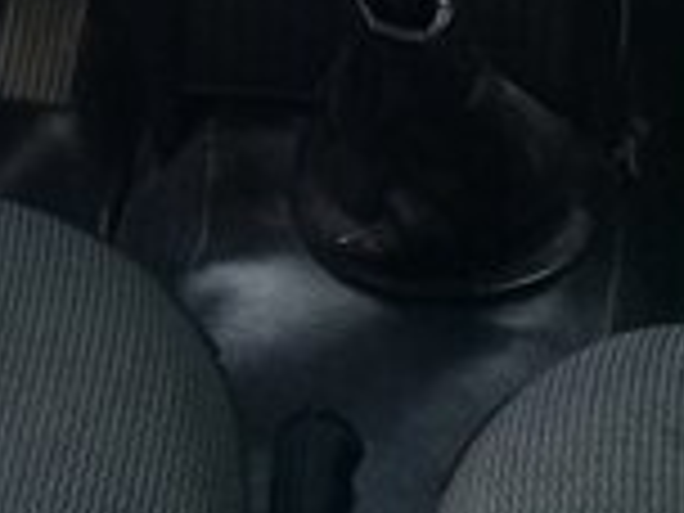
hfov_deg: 14.5
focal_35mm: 135
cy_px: -497
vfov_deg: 10.2
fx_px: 2668
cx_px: 140
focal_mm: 3.3
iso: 80
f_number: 2.2
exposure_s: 1/33
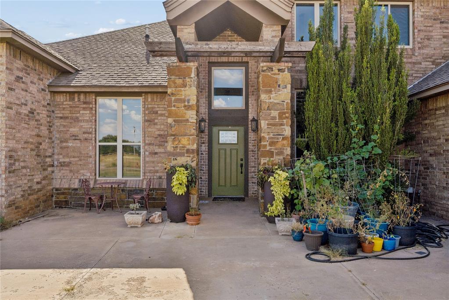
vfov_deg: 51.2
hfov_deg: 71.4
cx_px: 224
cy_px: 150
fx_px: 312
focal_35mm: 25
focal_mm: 16.7
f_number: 8
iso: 200
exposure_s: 1/1250
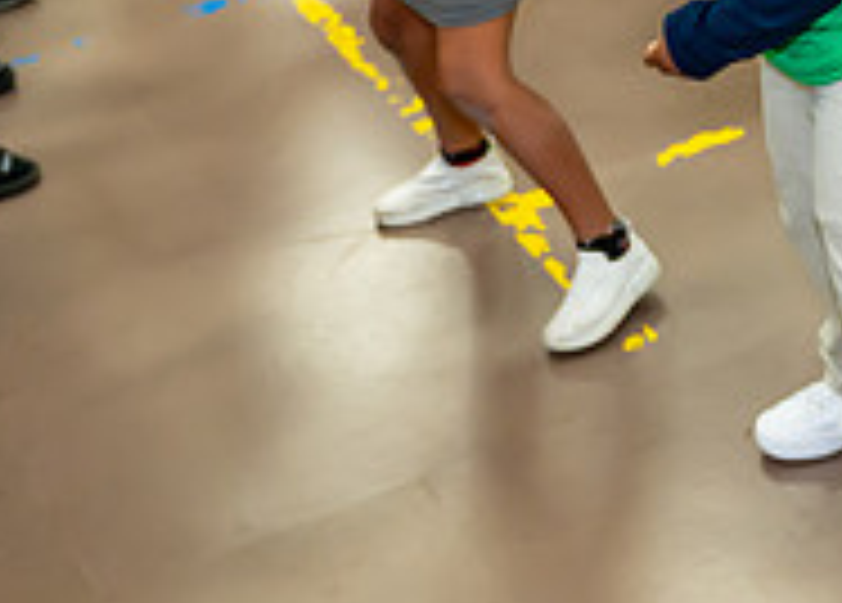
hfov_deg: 20.2
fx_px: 2178
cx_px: 1065
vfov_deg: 15.4
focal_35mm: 91
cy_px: -43
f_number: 2.8
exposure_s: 1/200
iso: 1600
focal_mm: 24
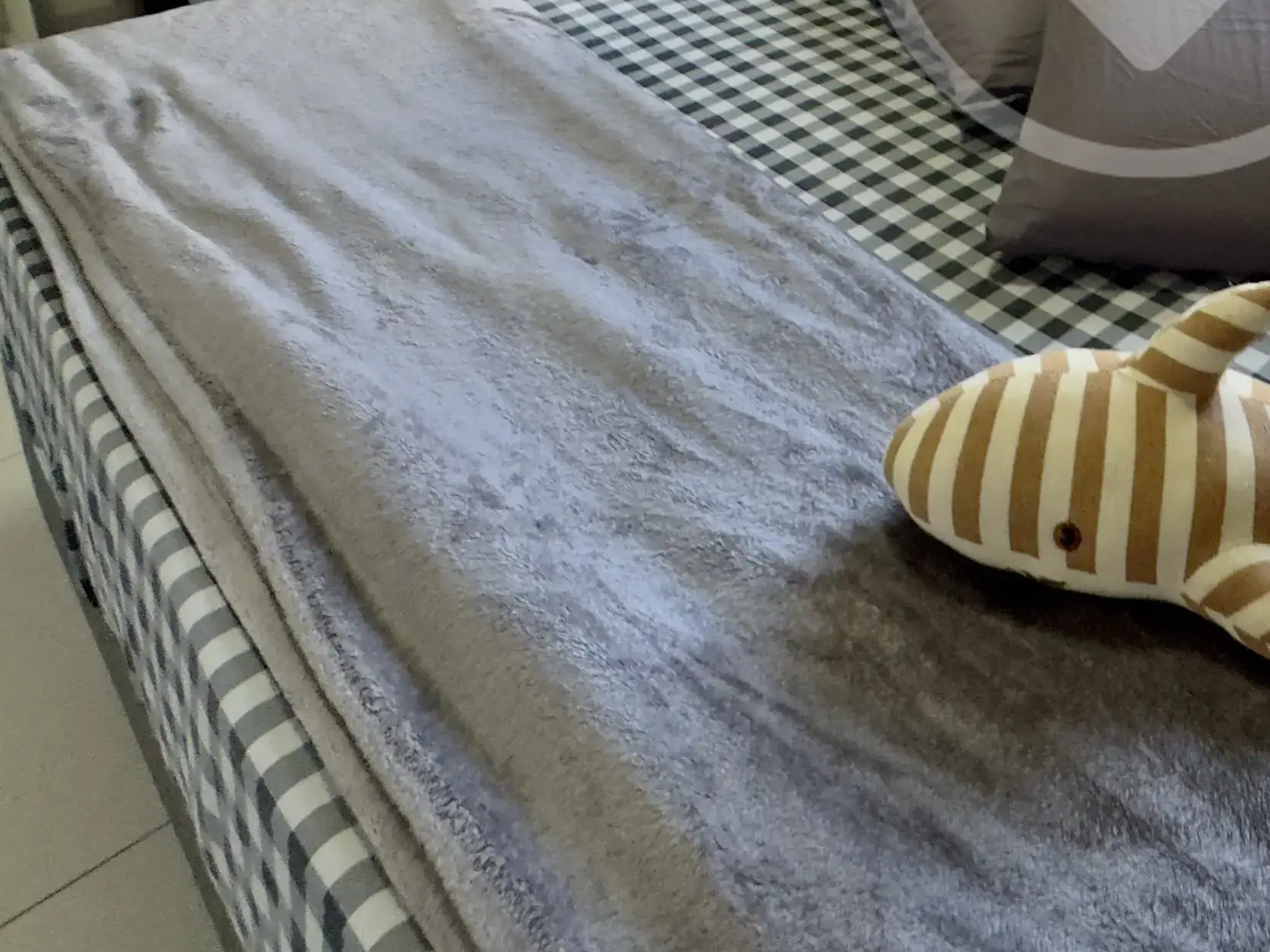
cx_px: 1155
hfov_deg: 48.1
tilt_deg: -16.2
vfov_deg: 35.1
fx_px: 1247
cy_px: -124
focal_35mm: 34
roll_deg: -1.7
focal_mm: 2.22
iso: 100
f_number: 2.2
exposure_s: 1/99
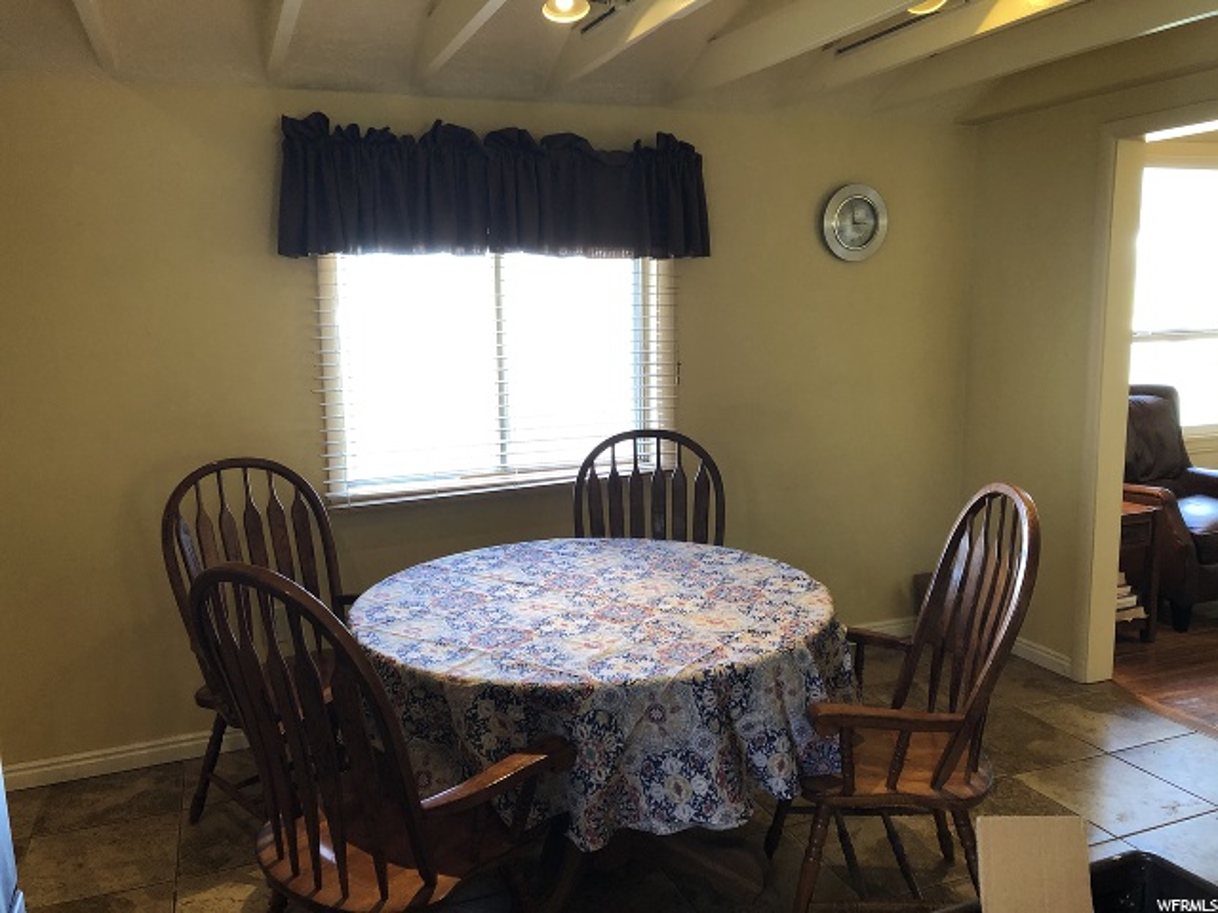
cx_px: 609
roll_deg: +1.2
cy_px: 456
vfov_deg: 49.7
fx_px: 985
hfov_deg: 63.4
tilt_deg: -9.4
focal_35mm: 28
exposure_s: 1/24
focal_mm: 3.99
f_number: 1.8
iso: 40
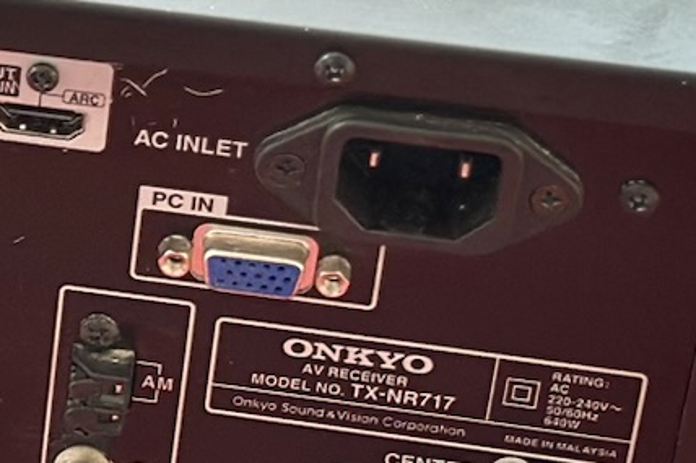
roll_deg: -1.1
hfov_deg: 9.4
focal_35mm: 210
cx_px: -465
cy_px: 213
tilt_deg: -31.3
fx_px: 4058
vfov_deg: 6.5
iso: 400
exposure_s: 1/44
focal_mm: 6.86
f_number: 1.78
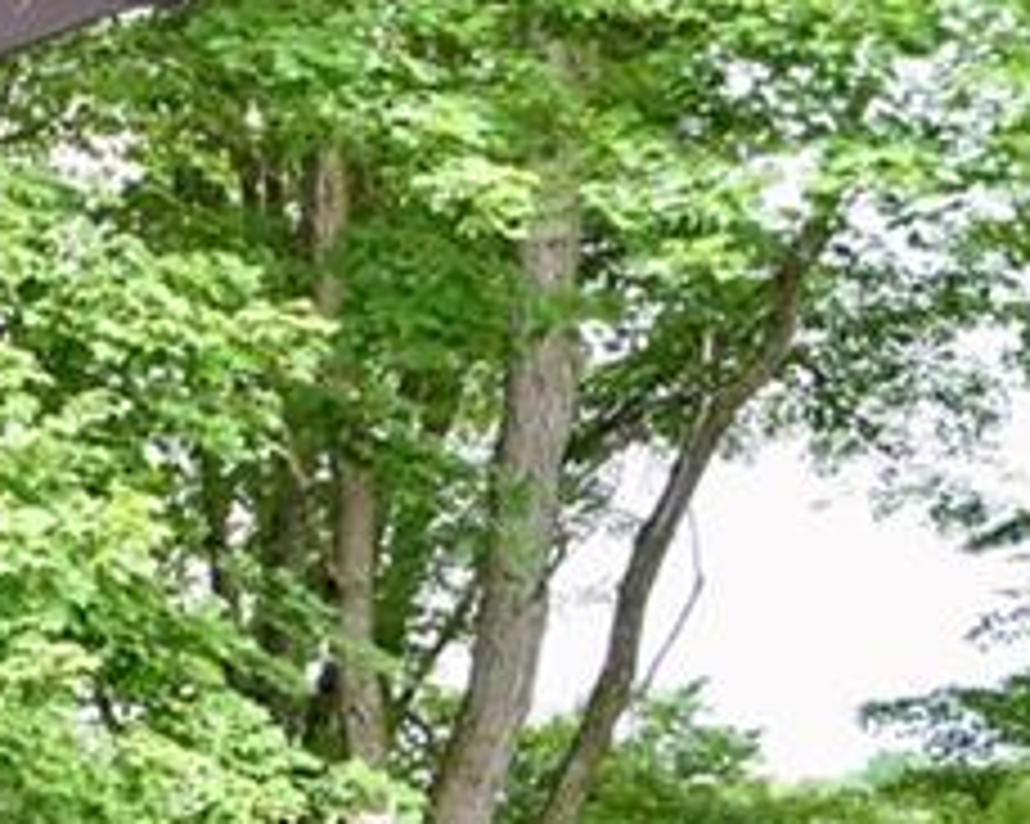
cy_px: 950
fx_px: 1920
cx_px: -931
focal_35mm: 63
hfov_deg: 19.7
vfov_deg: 22.6
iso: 100
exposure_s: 1/25
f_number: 5.6
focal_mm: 10
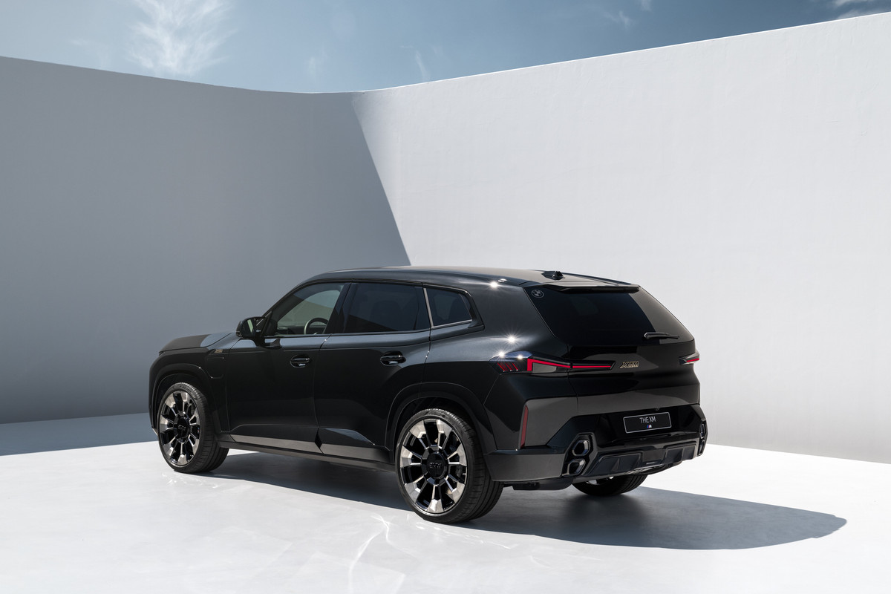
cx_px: 446
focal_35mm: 50
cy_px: 297
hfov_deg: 39.6
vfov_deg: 27.0
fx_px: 1237
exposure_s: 1/400
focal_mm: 50
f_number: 9
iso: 400
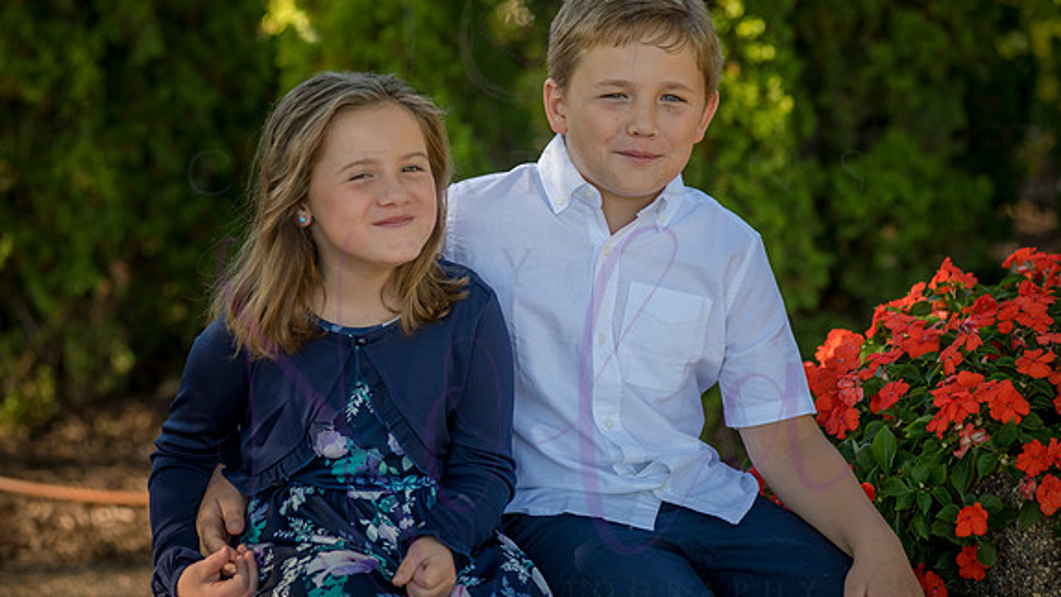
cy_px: 263
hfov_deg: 16.9
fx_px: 3573
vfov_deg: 9.6
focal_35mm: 127
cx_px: 527
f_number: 4
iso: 400
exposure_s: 1/500
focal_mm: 120
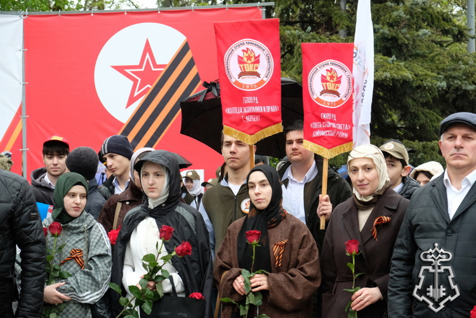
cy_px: 159
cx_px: 238
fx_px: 1097
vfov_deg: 16.5
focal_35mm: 83
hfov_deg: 24.5
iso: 4000
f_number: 5.6
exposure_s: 1/1000
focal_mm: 55
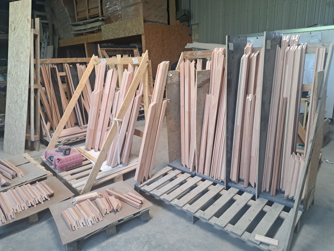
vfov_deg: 56.8
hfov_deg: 71.6
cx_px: 167
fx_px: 232
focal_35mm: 24
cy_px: 126
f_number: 1.8
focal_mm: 5.23
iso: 100
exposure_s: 1/50
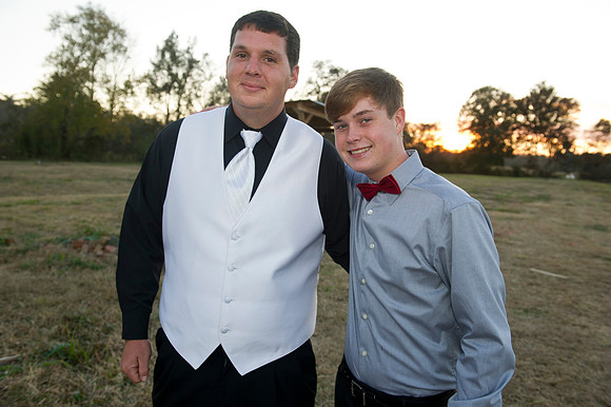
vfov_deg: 44.9
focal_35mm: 29
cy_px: 204
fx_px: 492
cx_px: 306
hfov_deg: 63.7
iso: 640
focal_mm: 29
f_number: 5
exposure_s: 1/100
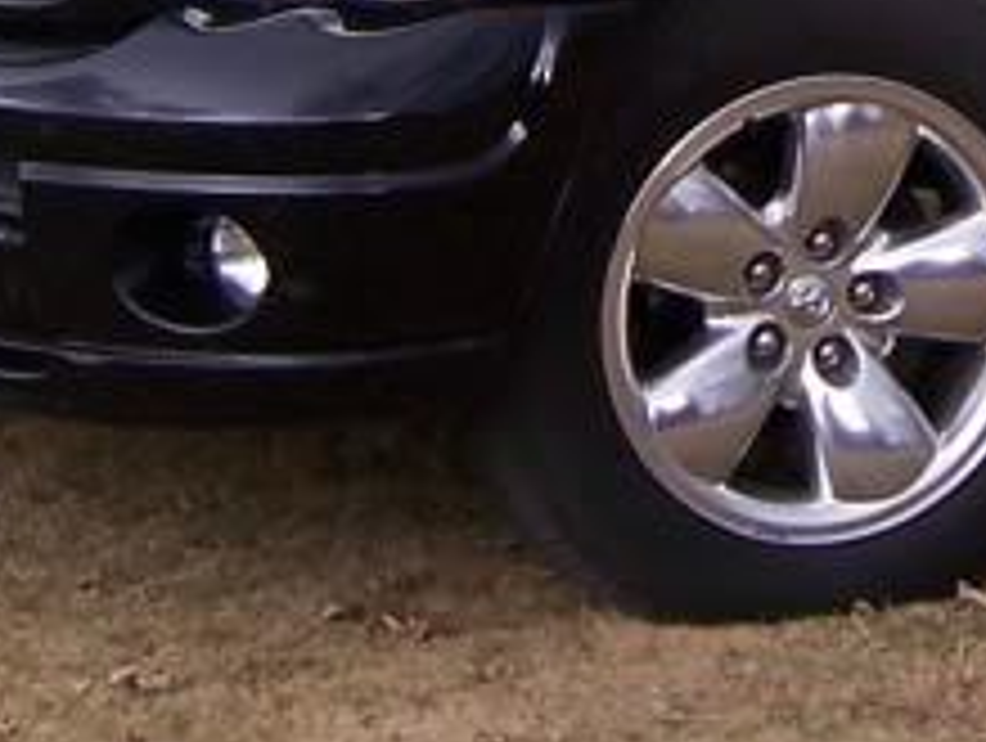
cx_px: 1049
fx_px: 4394
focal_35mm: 154
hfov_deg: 12.6
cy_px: -540
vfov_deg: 9.3
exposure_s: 1/60
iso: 80
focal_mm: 5.5
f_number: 2.8
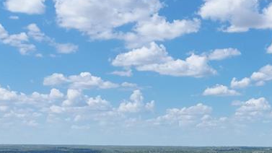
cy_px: 227
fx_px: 512
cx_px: 229
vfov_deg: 15.7
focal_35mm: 71
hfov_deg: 28.9
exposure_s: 1/4000
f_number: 1.7
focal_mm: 6.72
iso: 170
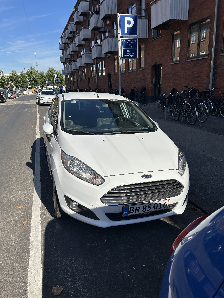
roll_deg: +2.0
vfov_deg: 67.3
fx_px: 224
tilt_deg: -17.4
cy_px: 149
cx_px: 112
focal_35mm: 26
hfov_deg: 53.1
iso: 50
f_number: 1.5
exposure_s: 1/5882
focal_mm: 5.7
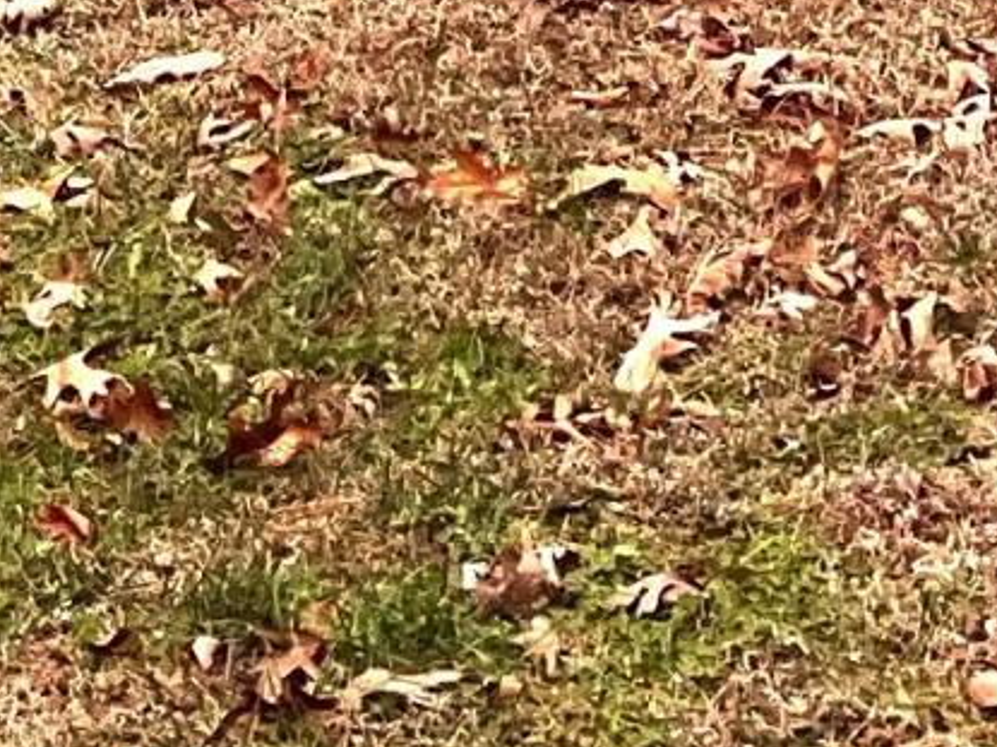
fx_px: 5413
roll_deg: -0.5
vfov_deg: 6.9
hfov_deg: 10.3
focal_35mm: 188
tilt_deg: +0.3
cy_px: -1636
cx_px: -322
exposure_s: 1/2841
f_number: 1.5
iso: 32
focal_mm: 5.7
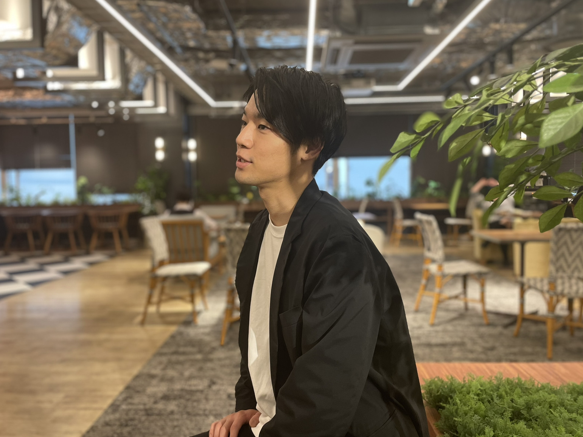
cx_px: 282
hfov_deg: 65.3
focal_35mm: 27
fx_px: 455
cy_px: 213
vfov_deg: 51.4
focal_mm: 4.2
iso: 125
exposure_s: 1/50
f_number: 1.6
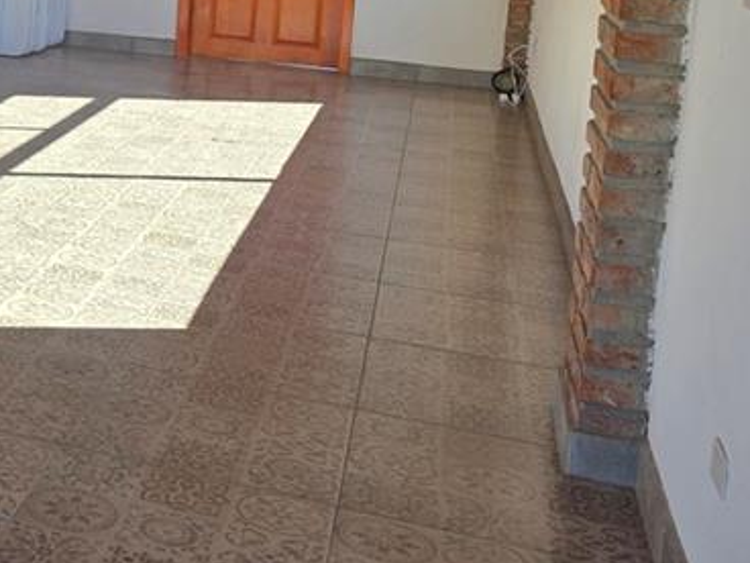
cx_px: -147
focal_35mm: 64
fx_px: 1387
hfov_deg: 26.8
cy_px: 10
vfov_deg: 22.1
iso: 12
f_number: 1.7
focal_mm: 6.3
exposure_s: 1/186
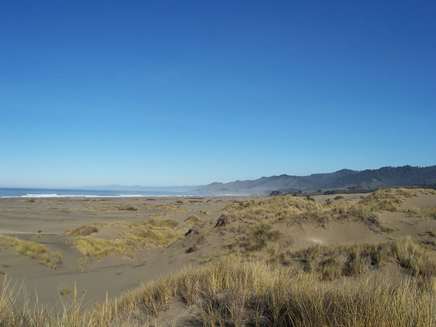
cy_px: 164
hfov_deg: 54.0
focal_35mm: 34
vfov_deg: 41.8
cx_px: 218
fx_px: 428
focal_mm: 5.6
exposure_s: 1/750
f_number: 5.6
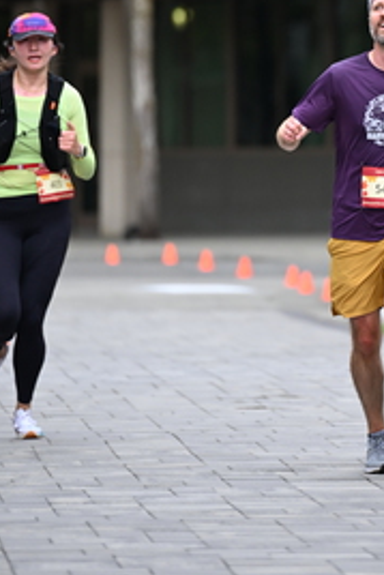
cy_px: 99
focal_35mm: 411
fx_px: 6567
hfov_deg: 3.3
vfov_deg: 5.0
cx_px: 370
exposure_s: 1/2000
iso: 640
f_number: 2.8
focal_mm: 200
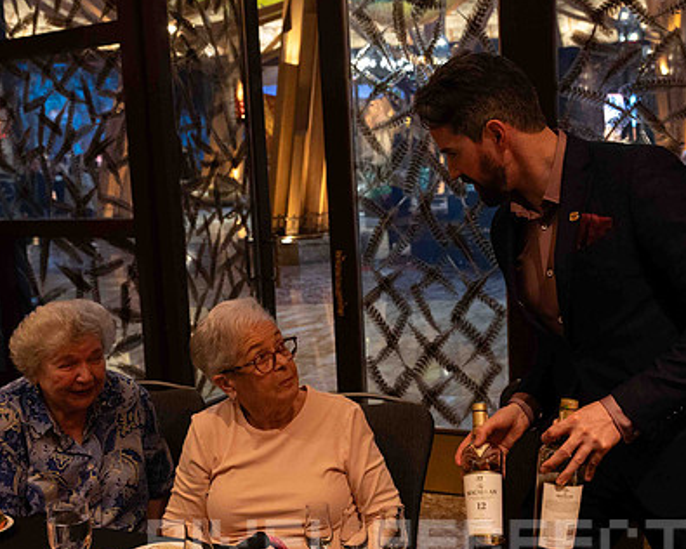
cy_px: 323
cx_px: 305
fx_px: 1117
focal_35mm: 55
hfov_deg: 34.1
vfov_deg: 27.6
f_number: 4.8
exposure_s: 1/60
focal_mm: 32.5
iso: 6400
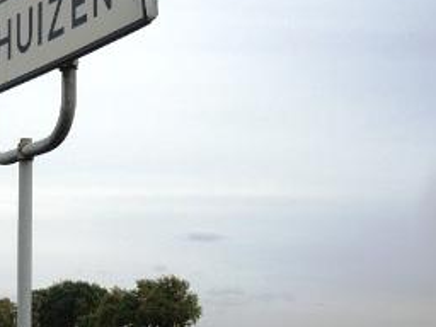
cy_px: 247
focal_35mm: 95
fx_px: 1197
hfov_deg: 20.2
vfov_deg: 15.5
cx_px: 37
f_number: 2.8
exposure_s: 1/400
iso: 64
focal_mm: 7.9
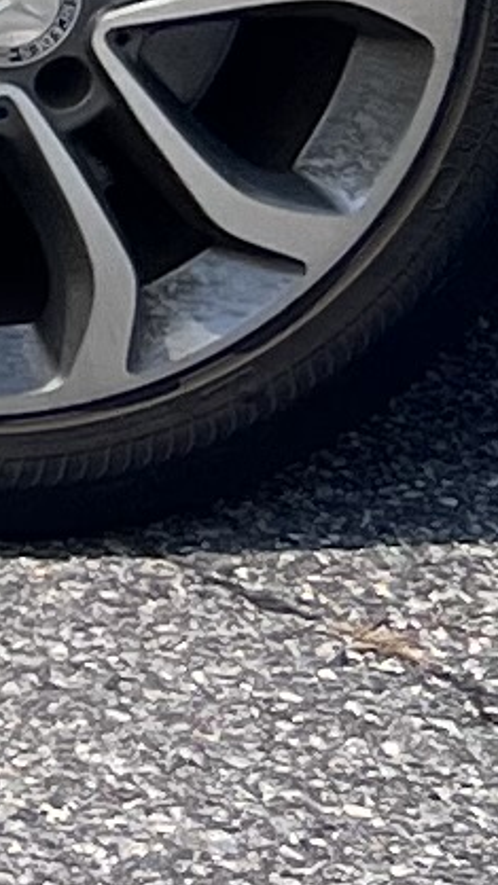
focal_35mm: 273
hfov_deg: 3.5
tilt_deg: -14.6
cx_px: -3130
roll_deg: +2.3
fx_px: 6411
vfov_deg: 7.8
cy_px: -419
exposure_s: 1/5319
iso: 50
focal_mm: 5.7
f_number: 1.5
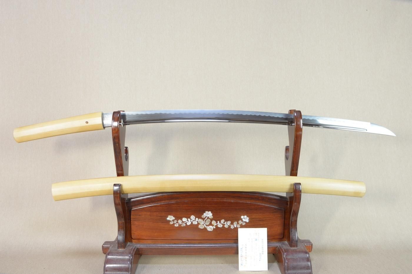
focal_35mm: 30
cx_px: 206
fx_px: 343
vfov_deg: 43.5
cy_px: 137
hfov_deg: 62.0
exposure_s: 1/2
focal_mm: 20
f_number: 11
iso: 400
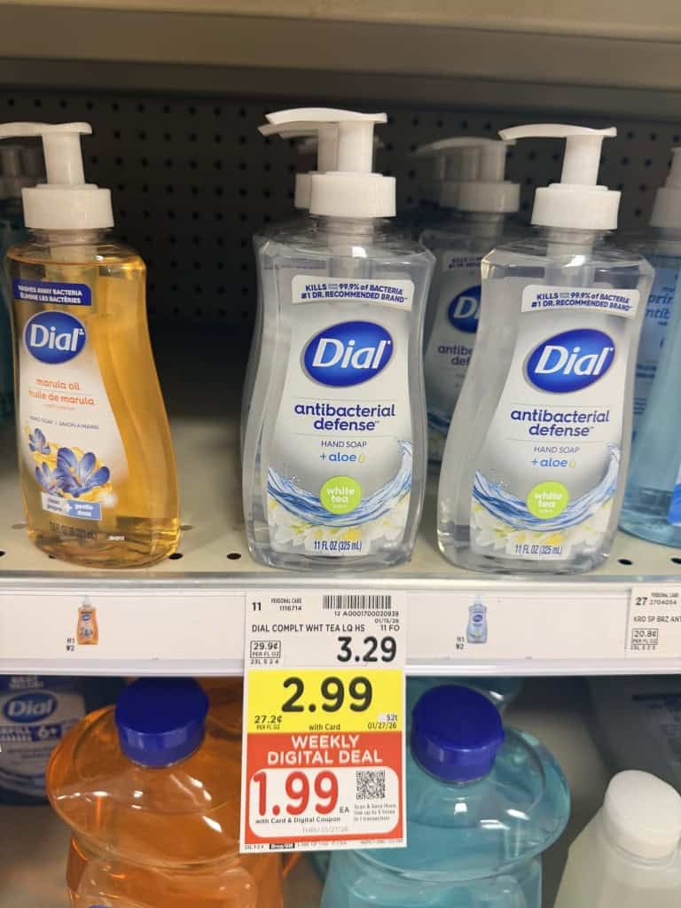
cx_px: 340
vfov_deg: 71.6
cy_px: 454
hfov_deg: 56.8
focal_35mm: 24
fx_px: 630
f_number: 1.8
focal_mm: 6.8
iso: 160
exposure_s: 1/65
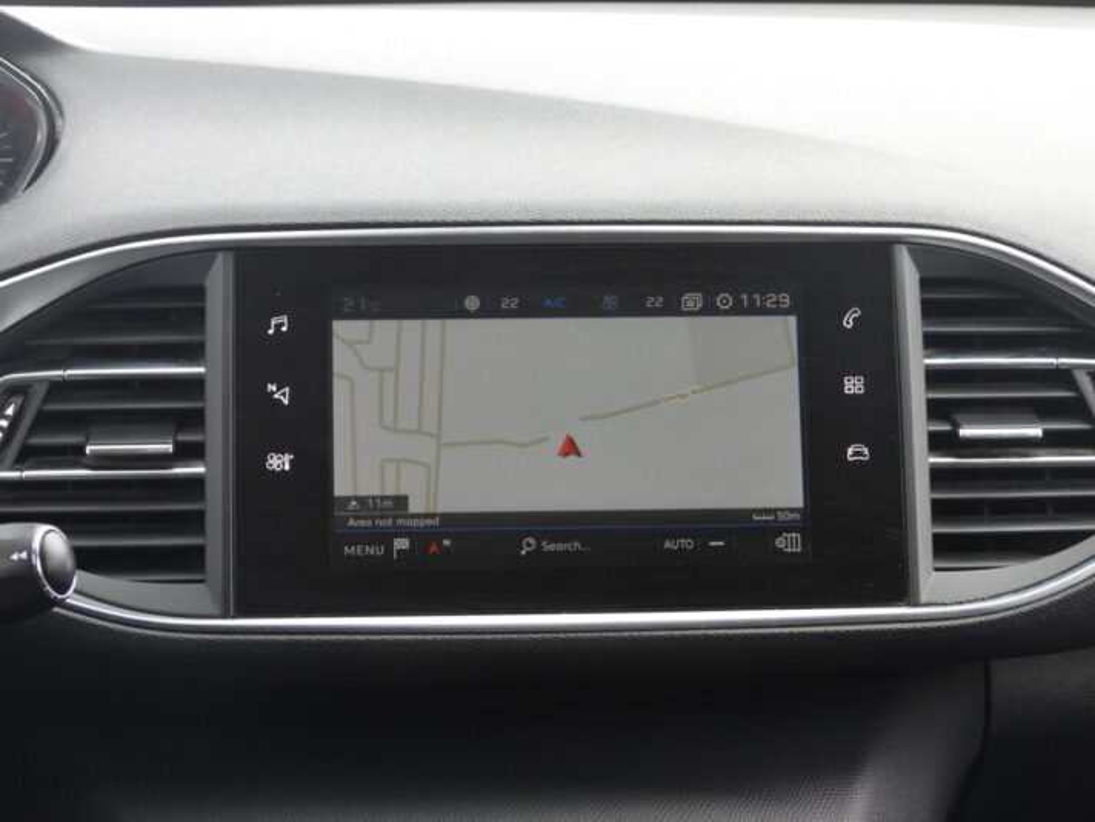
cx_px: 548
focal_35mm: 85
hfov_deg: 23.0
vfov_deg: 17.4
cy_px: 411
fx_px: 2689
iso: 250
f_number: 3.5
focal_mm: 15.3
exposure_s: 1/60
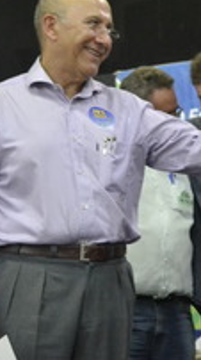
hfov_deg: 11.0
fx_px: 1028
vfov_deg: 19.8
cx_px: 243
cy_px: 112
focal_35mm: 108
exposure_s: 1/25
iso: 3200
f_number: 4
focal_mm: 28
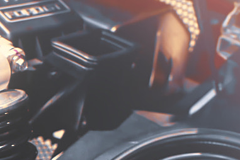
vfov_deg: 9.2
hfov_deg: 13.1
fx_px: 980
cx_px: -132
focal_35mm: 147
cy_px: 216
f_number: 2.8
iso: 2000
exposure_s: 1/40
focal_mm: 35
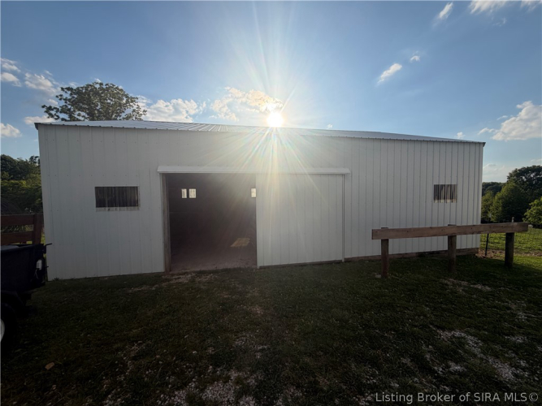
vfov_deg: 85.7
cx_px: 271
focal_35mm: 14
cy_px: 203
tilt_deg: -2.1
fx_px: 219
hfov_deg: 102.1
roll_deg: +1.5
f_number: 2.2
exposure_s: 1/1399
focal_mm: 2.22
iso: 25
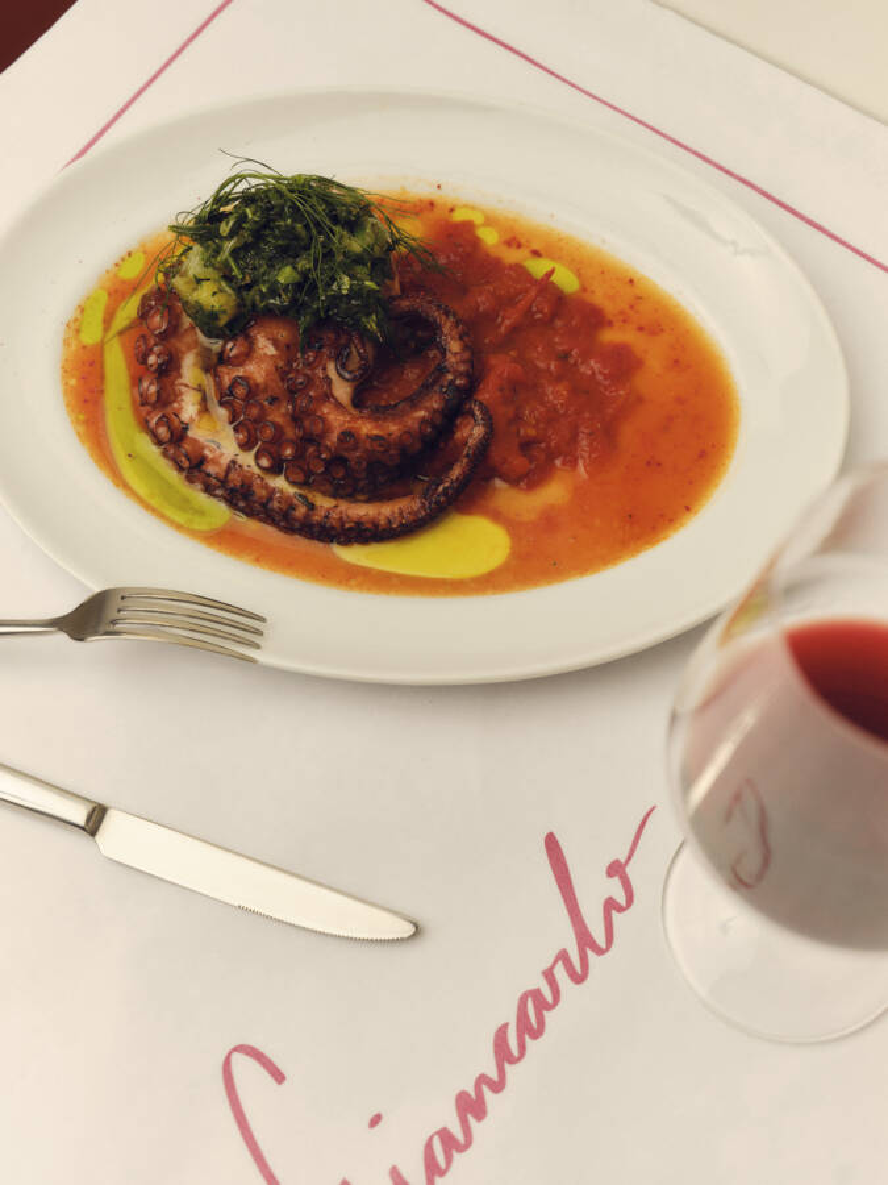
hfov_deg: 26.6
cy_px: 592
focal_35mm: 55
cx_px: 444
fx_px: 1881
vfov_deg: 34.9
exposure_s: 1/125
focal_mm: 70
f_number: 8
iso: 320
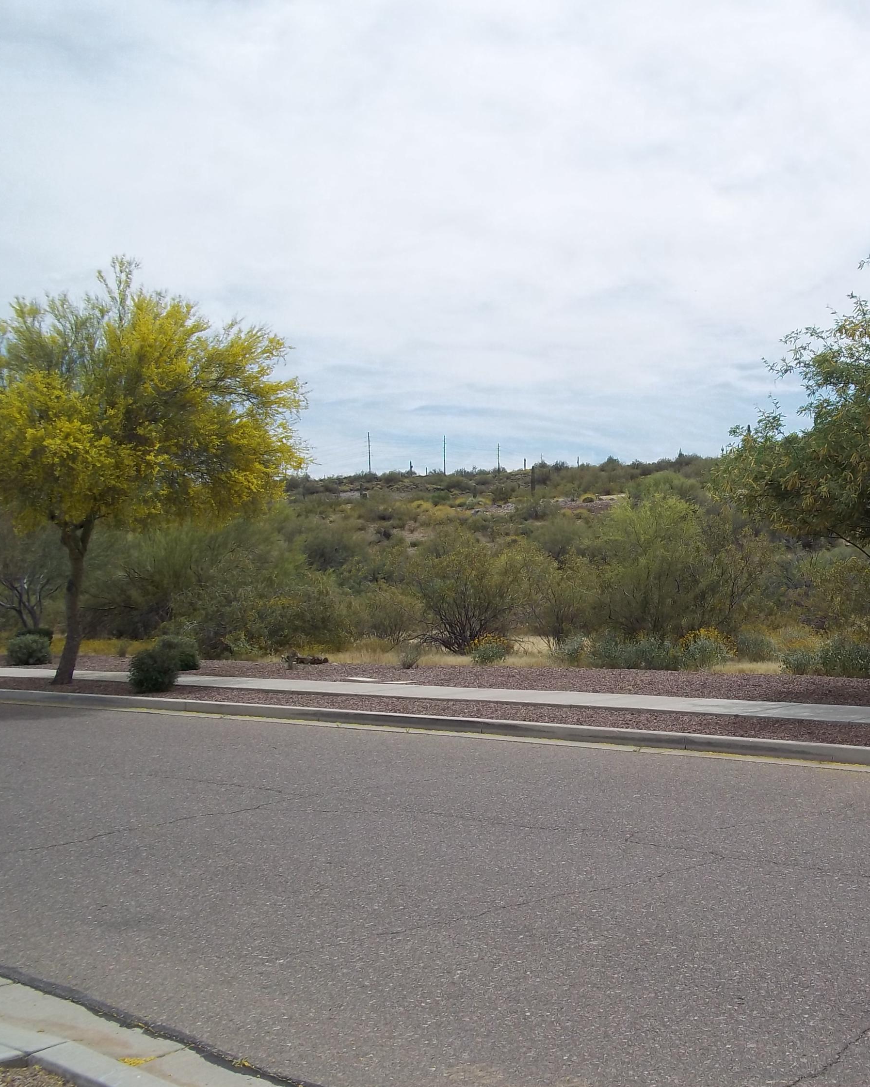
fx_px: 1513
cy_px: 544
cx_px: 670
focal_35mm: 47
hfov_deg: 31.4
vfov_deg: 39.5
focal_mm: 6.5
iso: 80
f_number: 8
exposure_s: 1/320
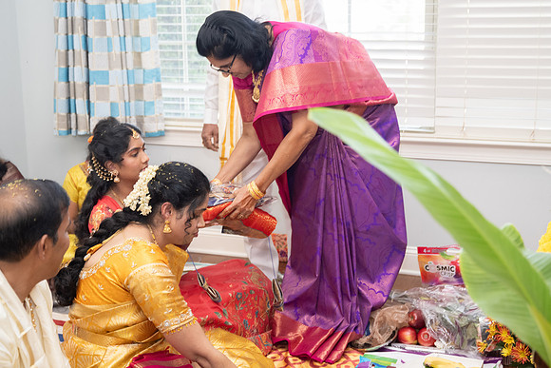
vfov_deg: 25.8
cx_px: 294
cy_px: 183
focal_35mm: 53
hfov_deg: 37.8
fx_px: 804
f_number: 3.5
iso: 800
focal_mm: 47
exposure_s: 1/160
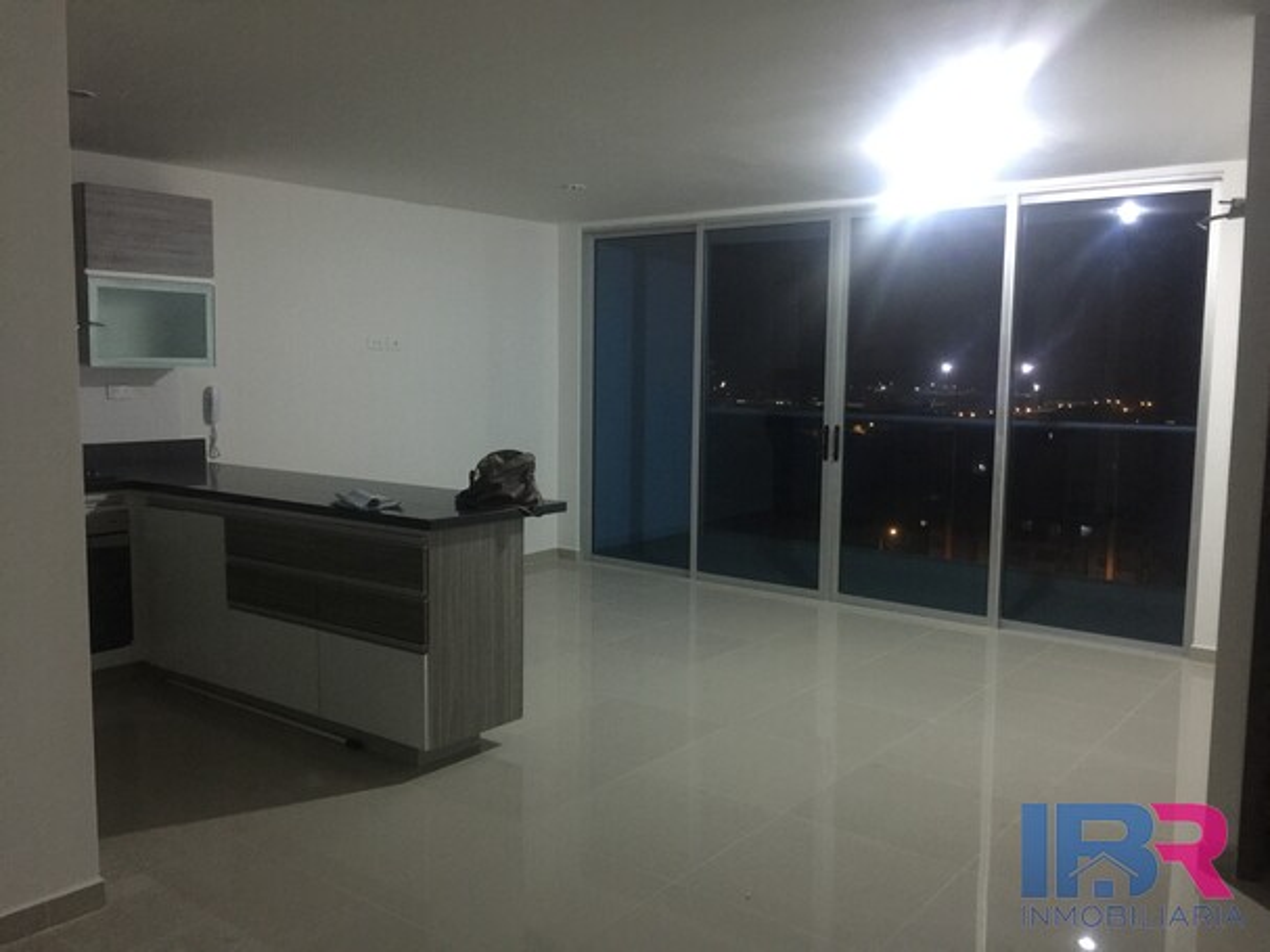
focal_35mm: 29
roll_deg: -1.5
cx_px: 635
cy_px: 476
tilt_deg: -6.3
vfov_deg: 48.2
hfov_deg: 61.7
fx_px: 1064
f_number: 2.2
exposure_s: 1/4
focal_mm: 4.15
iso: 100
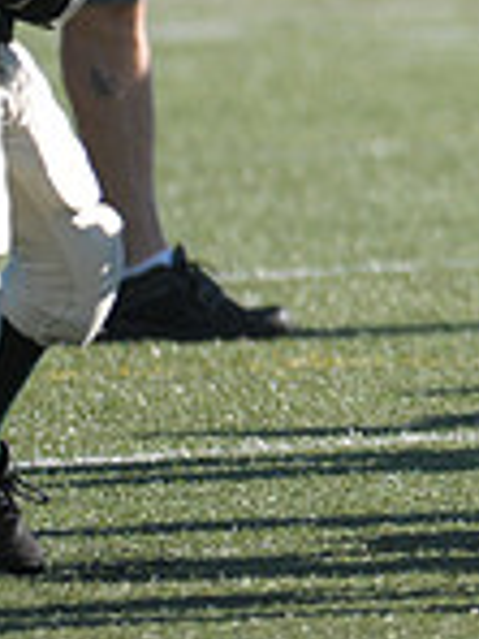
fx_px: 28081
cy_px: 32
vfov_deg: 1.3
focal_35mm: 1522
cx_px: 1178
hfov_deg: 1.0
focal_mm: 270
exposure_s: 1/2500
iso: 640
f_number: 4
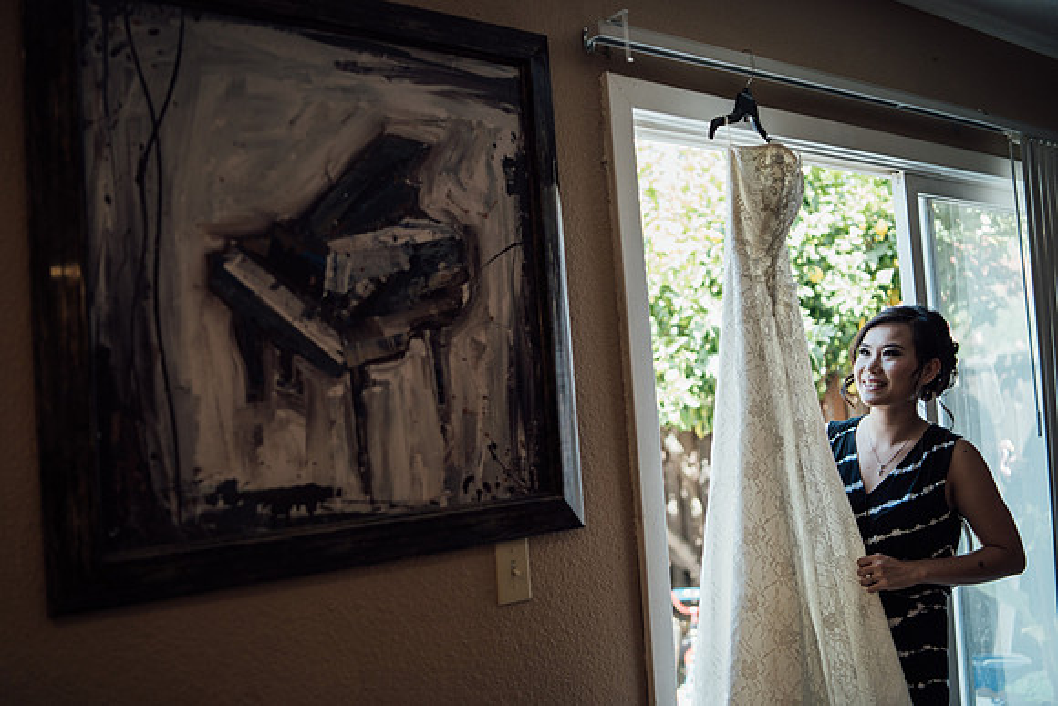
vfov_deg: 37.9
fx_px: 1029
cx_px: 529
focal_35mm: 35
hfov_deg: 54.4
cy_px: 353
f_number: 1.8
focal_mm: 35
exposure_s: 1/640
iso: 320
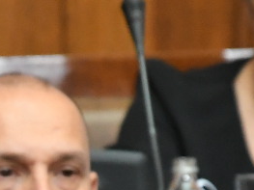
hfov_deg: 1.1
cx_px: -260
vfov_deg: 0.8
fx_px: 13055
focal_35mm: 1780
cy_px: 475
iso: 3200
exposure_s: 1/320
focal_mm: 200
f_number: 4
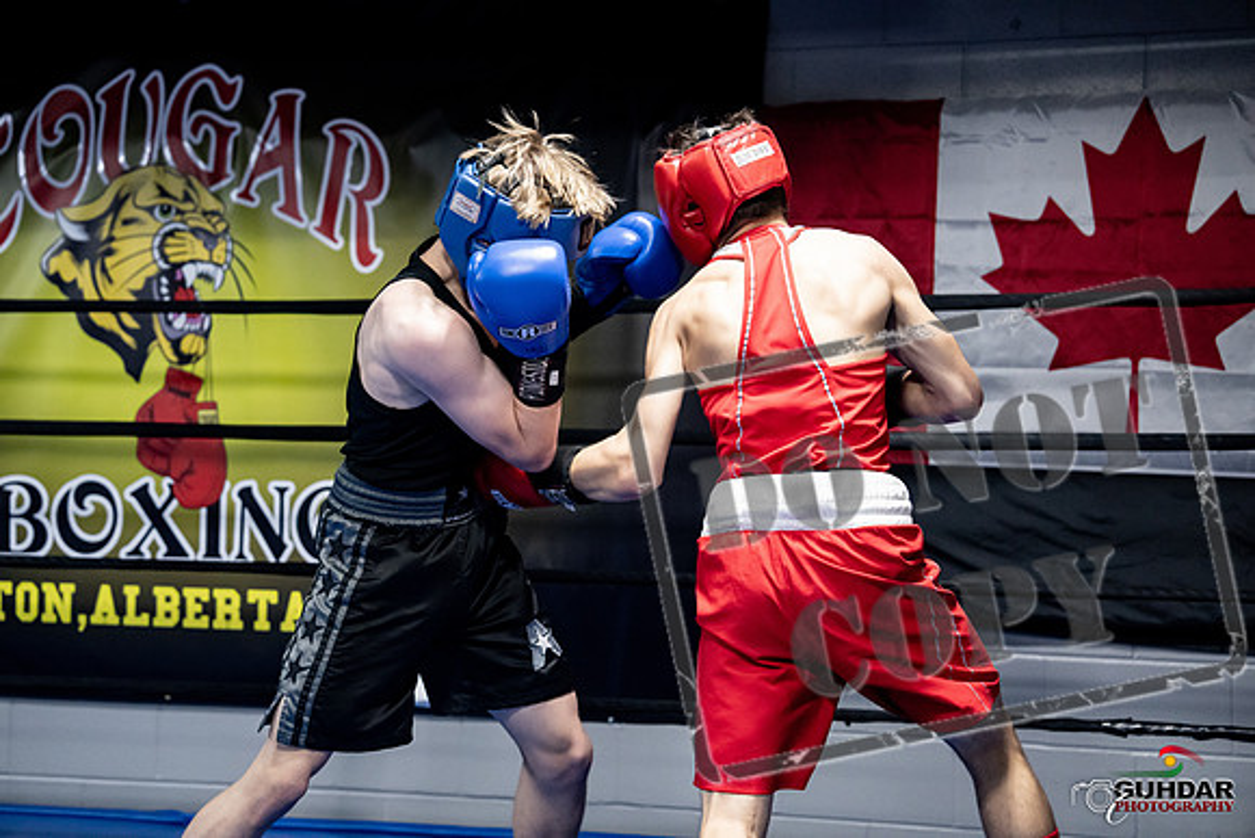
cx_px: 628
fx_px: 2441
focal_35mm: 70
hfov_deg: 28.8
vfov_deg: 19.5
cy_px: 419
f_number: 2.8
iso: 8000
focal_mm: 70
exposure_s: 1/1000
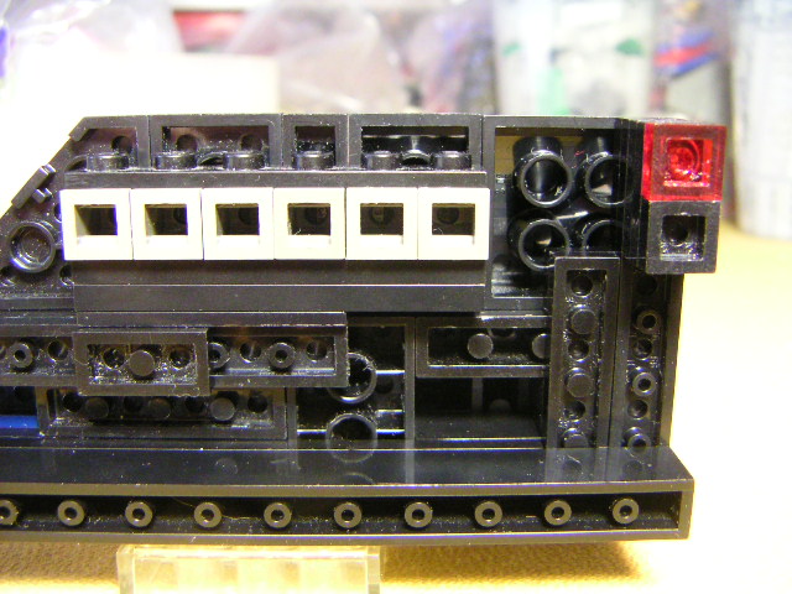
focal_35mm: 37
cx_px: 396
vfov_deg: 38.7
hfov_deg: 50.1
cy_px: 297
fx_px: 847
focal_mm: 4.8
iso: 400
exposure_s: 1/10
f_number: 2.8
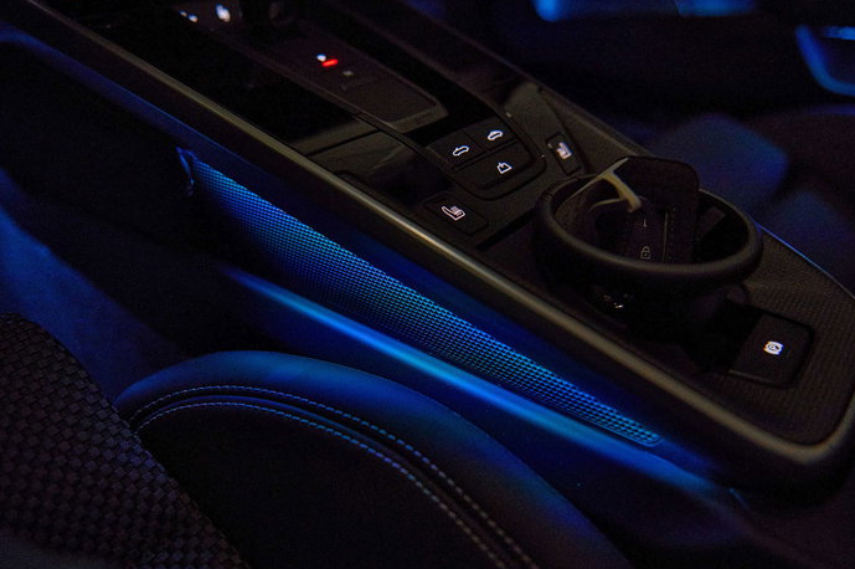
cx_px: 417
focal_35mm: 29
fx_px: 688
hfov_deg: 63.7
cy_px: 301
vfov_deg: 44.9
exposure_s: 1/125
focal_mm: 26
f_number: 2.8
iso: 6400
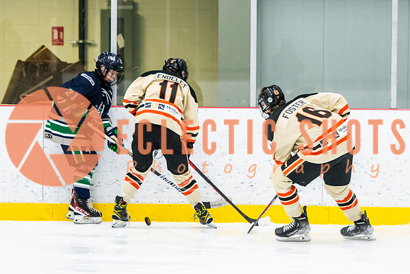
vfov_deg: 5.5
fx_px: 2839
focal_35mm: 249
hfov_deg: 8.3
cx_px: 176
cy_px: 106
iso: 2000
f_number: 2.8
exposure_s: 1/640
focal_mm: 135
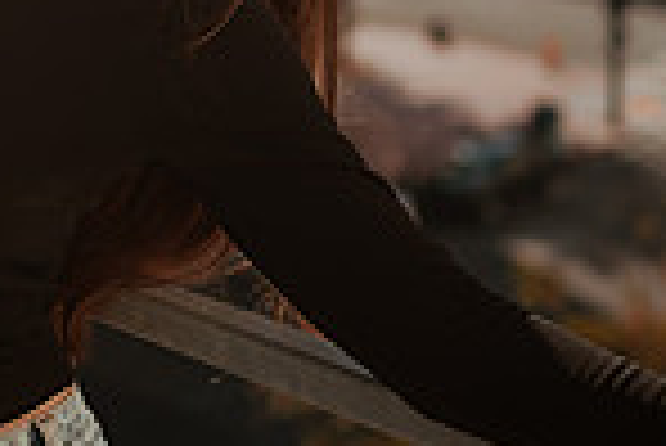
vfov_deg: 9.7
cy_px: -259
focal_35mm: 137
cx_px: 22
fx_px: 2537
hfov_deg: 14.7
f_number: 1.8
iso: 50
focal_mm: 35
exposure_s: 1/4000
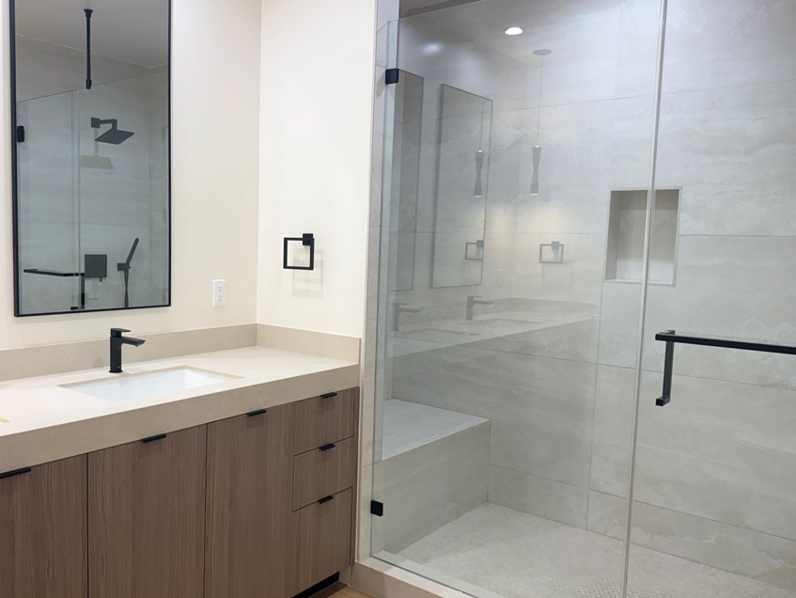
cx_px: 321
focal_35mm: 29
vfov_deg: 48.3
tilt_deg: -4.8
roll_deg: -2.3
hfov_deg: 61.2
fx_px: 667
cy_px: 310
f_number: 1.78
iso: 125
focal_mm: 6.76
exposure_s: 1/120
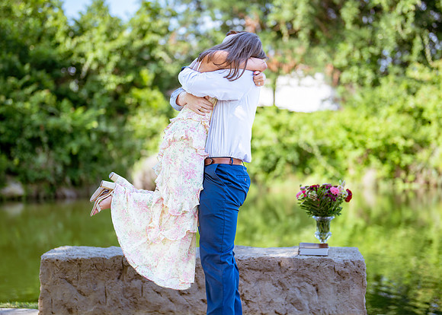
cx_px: 205
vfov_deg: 20.4
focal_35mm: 70
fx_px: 878
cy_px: 154
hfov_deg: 28.3
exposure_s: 1/2000
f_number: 1.2
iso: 100
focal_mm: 50
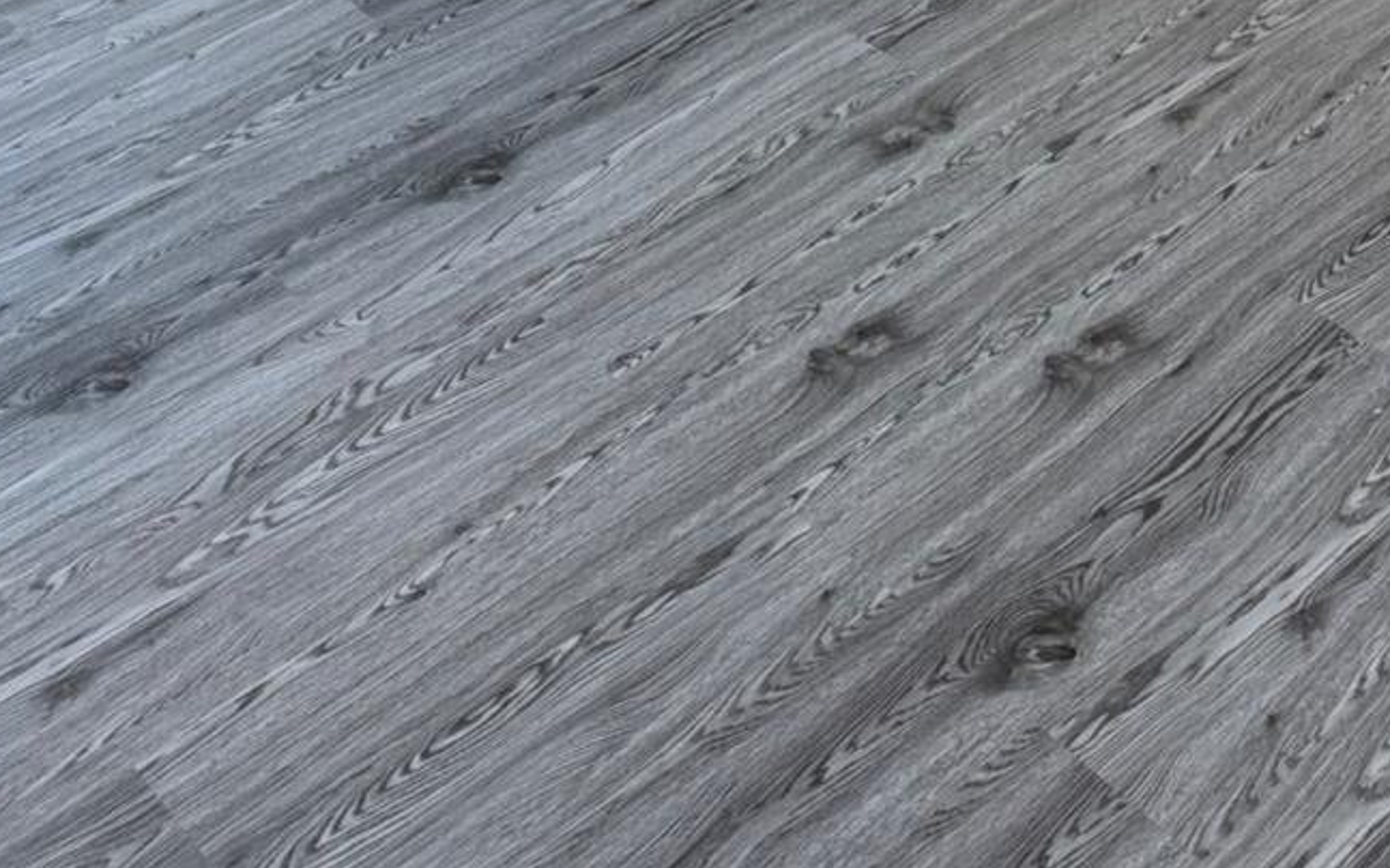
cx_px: 770
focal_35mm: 59
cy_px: -613
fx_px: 2234
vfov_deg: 18.2
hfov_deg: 34.5
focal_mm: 6.76
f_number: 1.78
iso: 200
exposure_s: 1/121
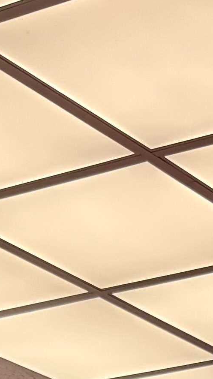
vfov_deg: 10.9
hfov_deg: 7.1
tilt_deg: +0.7
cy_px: 890
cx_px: 294
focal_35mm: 169
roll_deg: -1.0
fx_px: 1698
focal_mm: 6.76
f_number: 1.78
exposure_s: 1/637
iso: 80
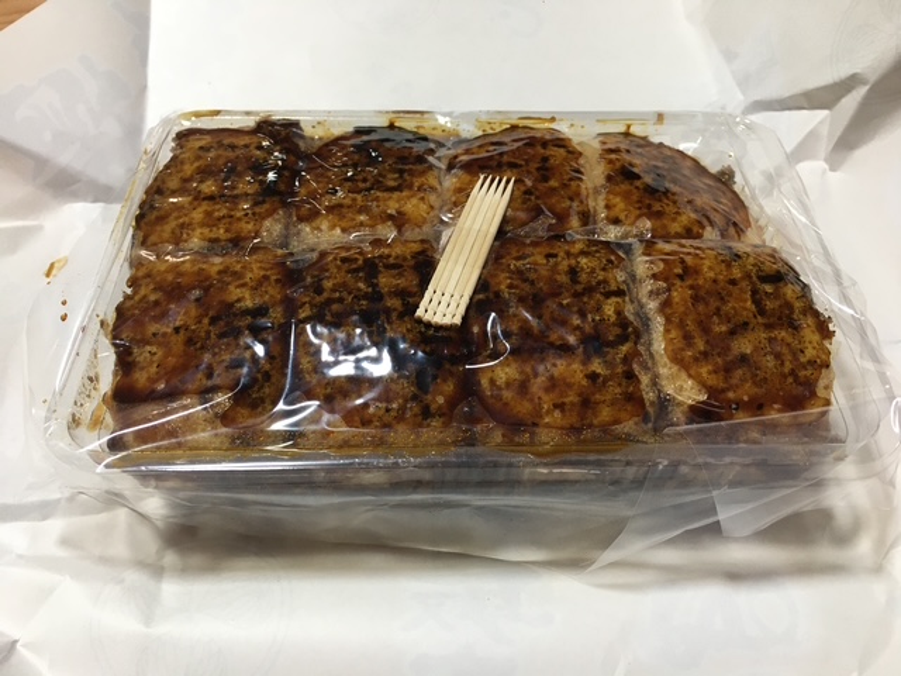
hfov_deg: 61.7
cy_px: 338
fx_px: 755
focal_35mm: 29
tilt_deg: -50.5
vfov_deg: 48.2
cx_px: 450
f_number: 2.2
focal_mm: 4.15
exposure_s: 1/30
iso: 80
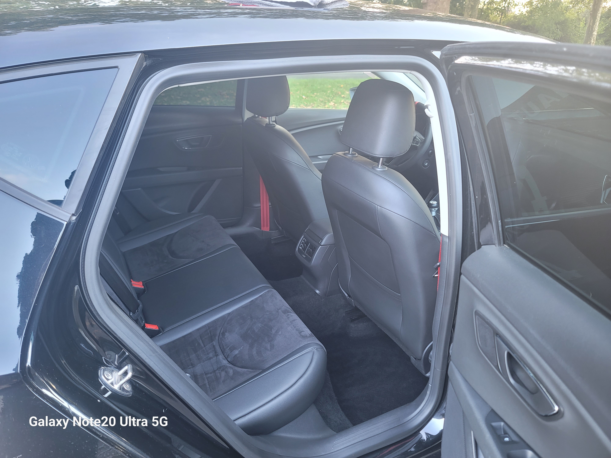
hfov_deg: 69.4
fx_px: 441
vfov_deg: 54.9
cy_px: 229
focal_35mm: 25
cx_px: 306
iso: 200
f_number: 1.8
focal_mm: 7
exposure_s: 1/40
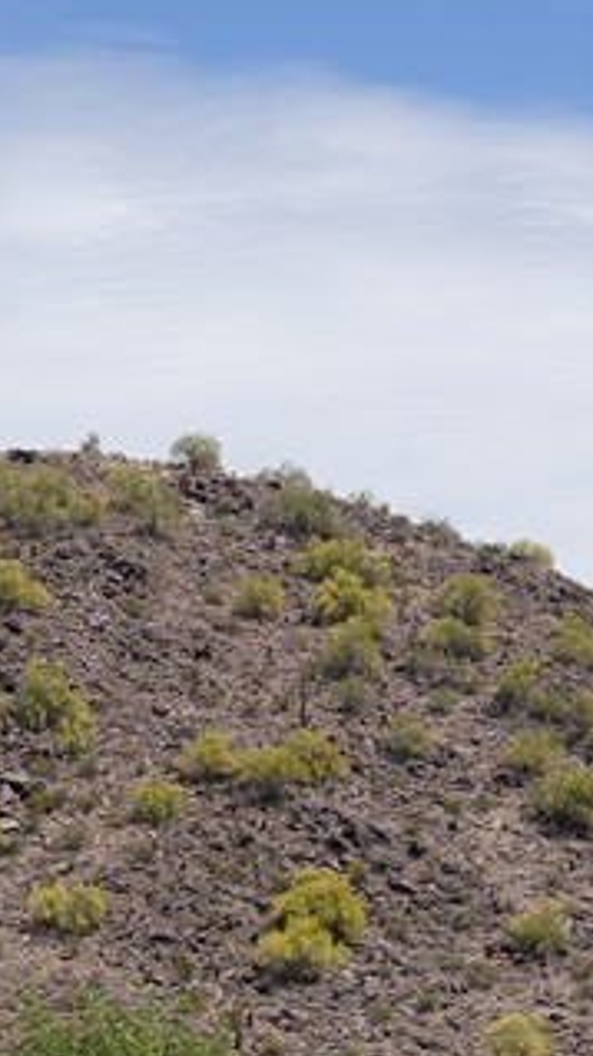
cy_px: 1903
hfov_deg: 6.2
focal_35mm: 184
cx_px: -1014
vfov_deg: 10.9
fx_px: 5153
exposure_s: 1/100
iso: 100
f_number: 16
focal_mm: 28
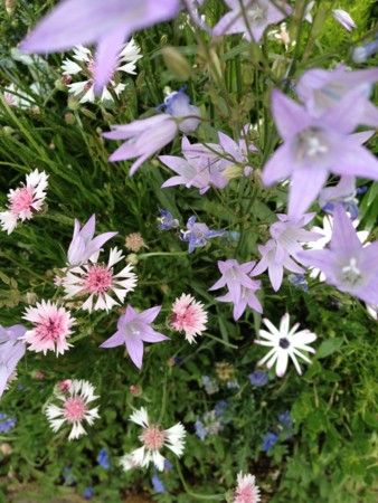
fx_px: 509
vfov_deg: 52.6
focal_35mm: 35
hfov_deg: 40.7
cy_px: 252
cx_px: 189
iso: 64
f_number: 2.4
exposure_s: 1/386
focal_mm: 4.28
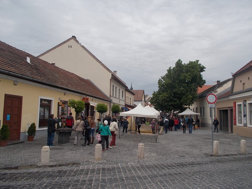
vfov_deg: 48.2
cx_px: 126
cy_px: 94
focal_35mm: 29
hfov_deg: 61.7
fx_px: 211
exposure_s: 1/500
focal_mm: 4.1
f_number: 3.3
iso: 80
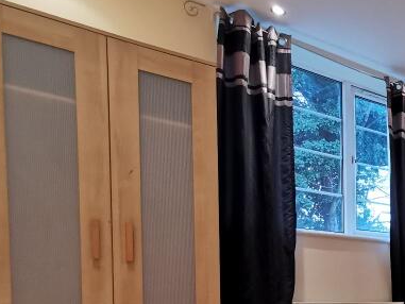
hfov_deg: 34.4
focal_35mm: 43
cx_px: 494
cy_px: 307
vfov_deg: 31.0
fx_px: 503
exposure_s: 1/50
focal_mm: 2.35
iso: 320
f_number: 2.2
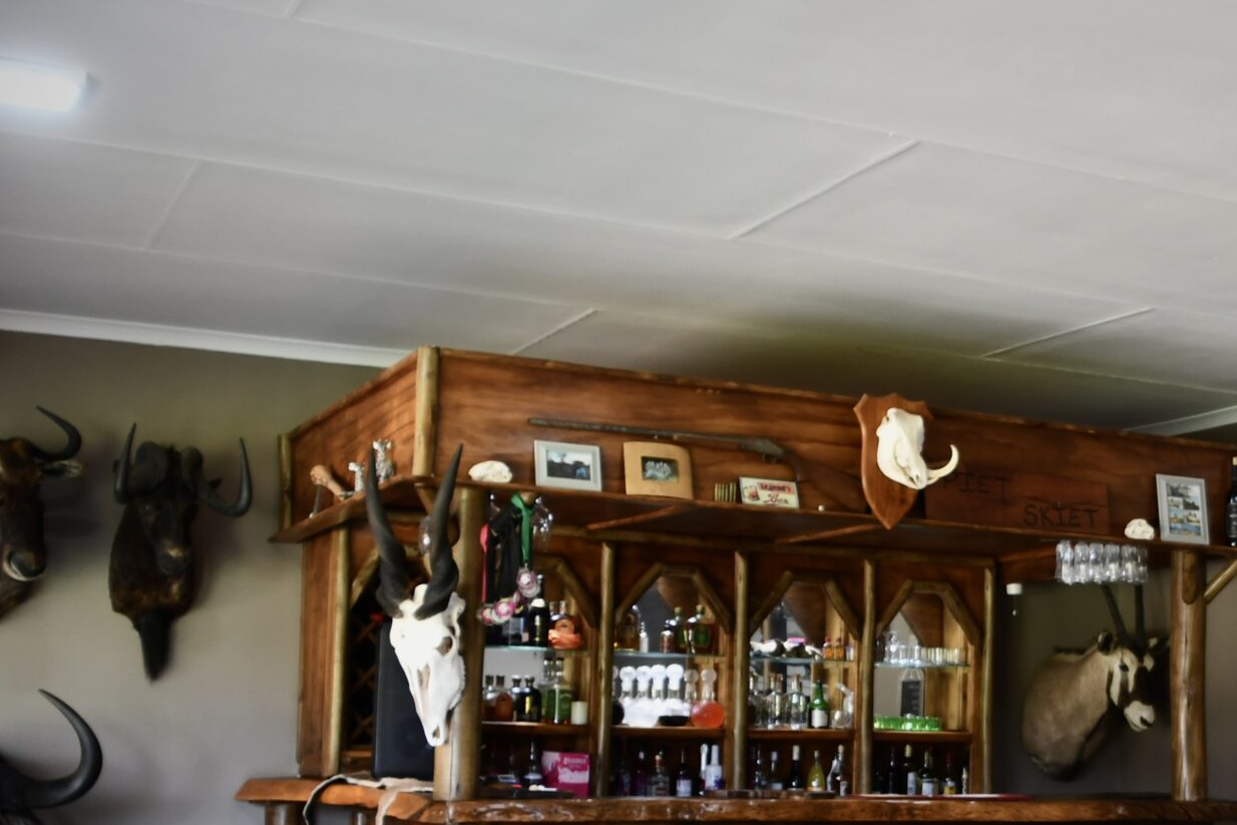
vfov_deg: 23.9
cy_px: 652
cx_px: 1139
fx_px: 1924
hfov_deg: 33.5
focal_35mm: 56
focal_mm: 18
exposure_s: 1/40
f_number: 3.5
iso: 400
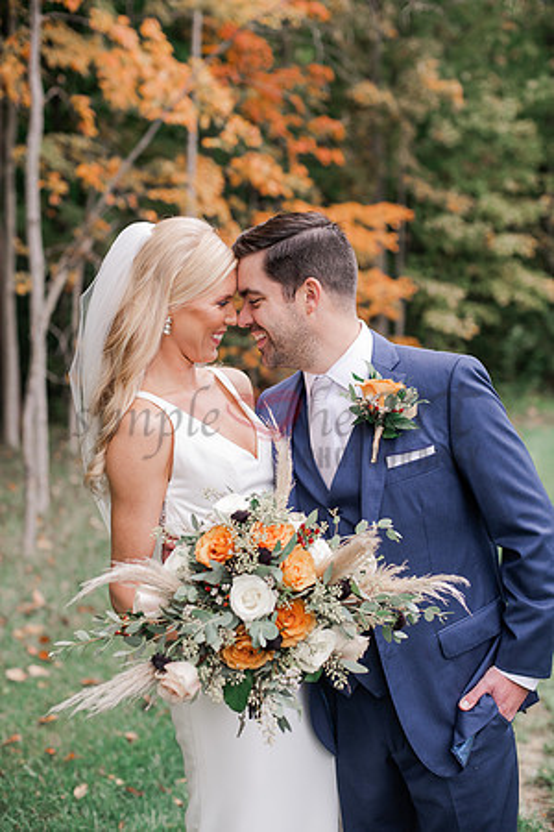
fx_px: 1154
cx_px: 277
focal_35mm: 50
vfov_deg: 39.6
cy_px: 416
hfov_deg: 27.0
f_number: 3.2
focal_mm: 50
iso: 400
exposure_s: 1/1000
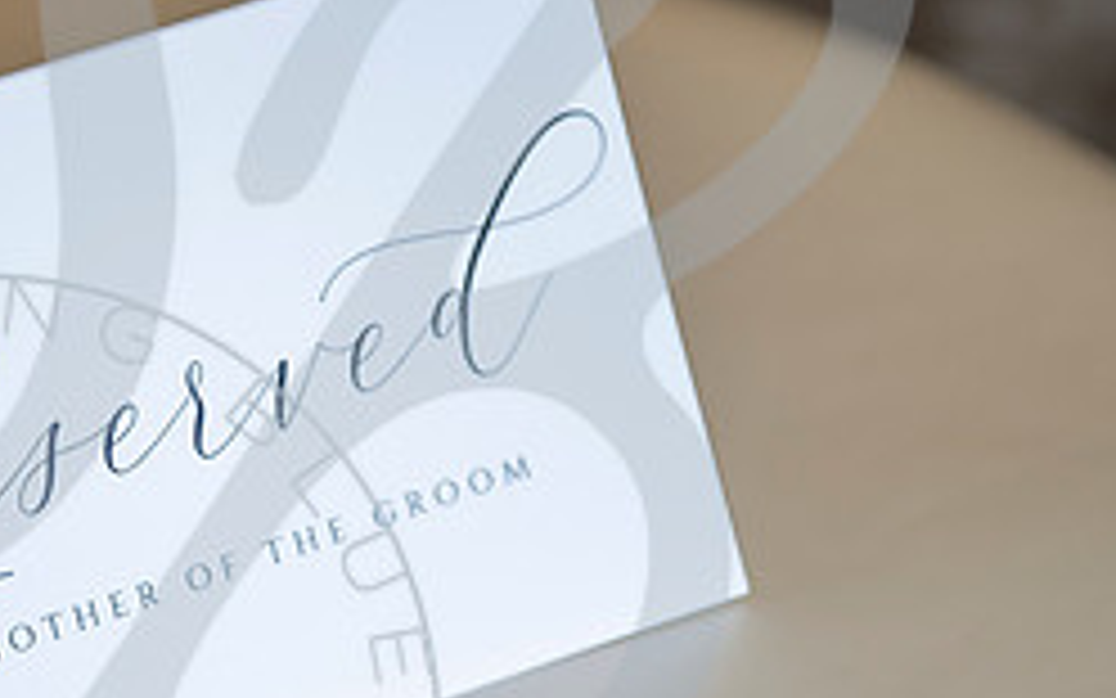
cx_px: 202
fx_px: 5079
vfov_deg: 7.9
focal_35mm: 167
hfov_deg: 12.5
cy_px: 358
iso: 100
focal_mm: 70
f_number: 2.8
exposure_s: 1/160
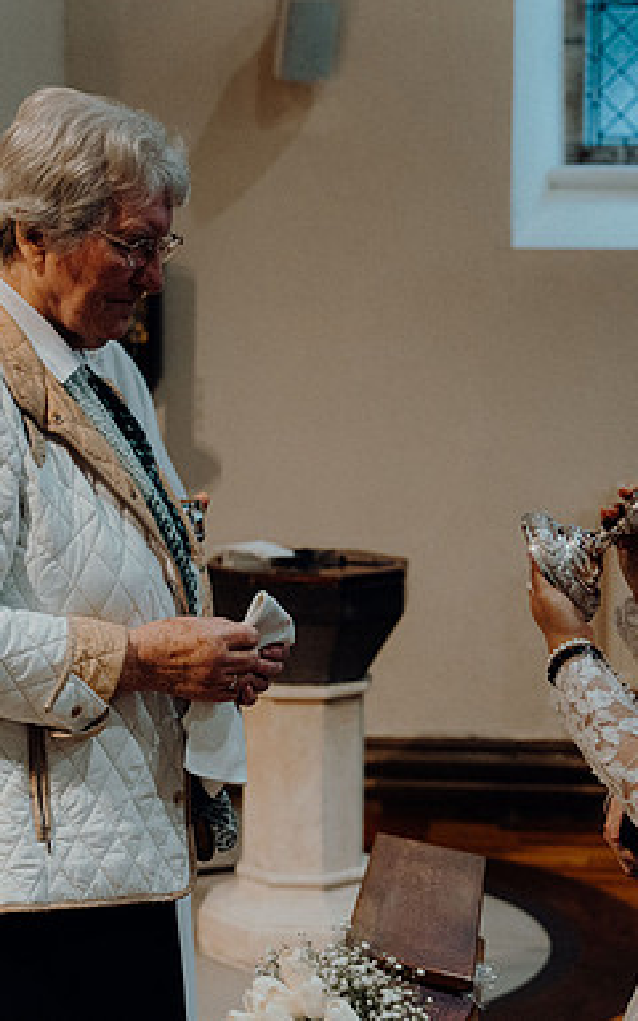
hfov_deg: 16.9
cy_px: 509
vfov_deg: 26.8
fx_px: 2142
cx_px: 409
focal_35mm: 77
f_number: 3.5
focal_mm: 50
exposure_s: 1/160
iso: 2000
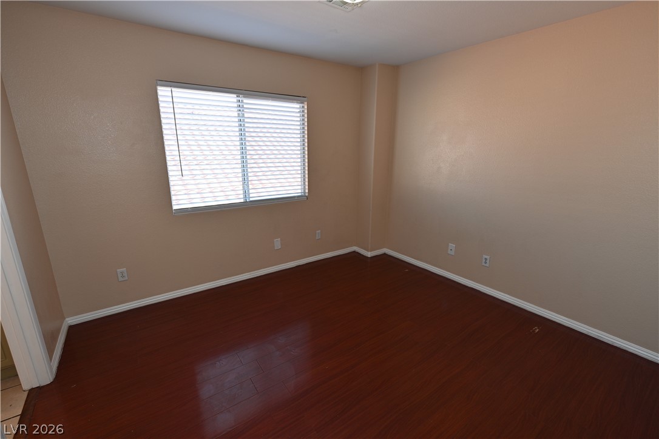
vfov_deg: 73.7
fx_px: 293
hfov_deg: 96.7
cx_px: 330
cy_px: 220
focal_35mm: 16
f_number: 5
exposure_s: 1/100
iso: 200
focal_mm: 16
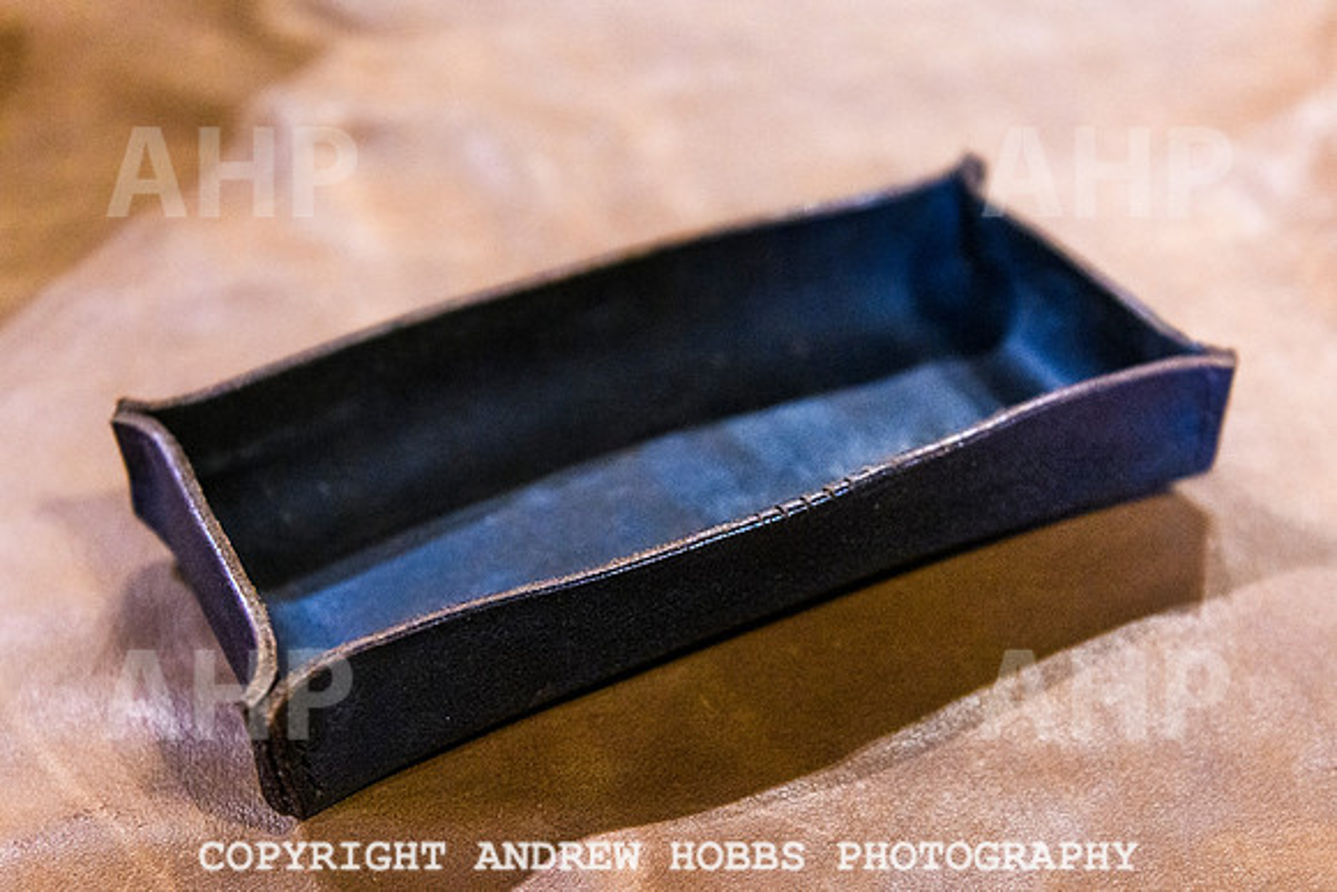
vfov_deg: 25.4
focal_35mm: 53
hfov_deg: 37.4
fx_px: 1973
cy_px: 553
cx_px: 690
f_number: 2.8
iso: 3200
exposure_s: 1/100
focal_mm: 40
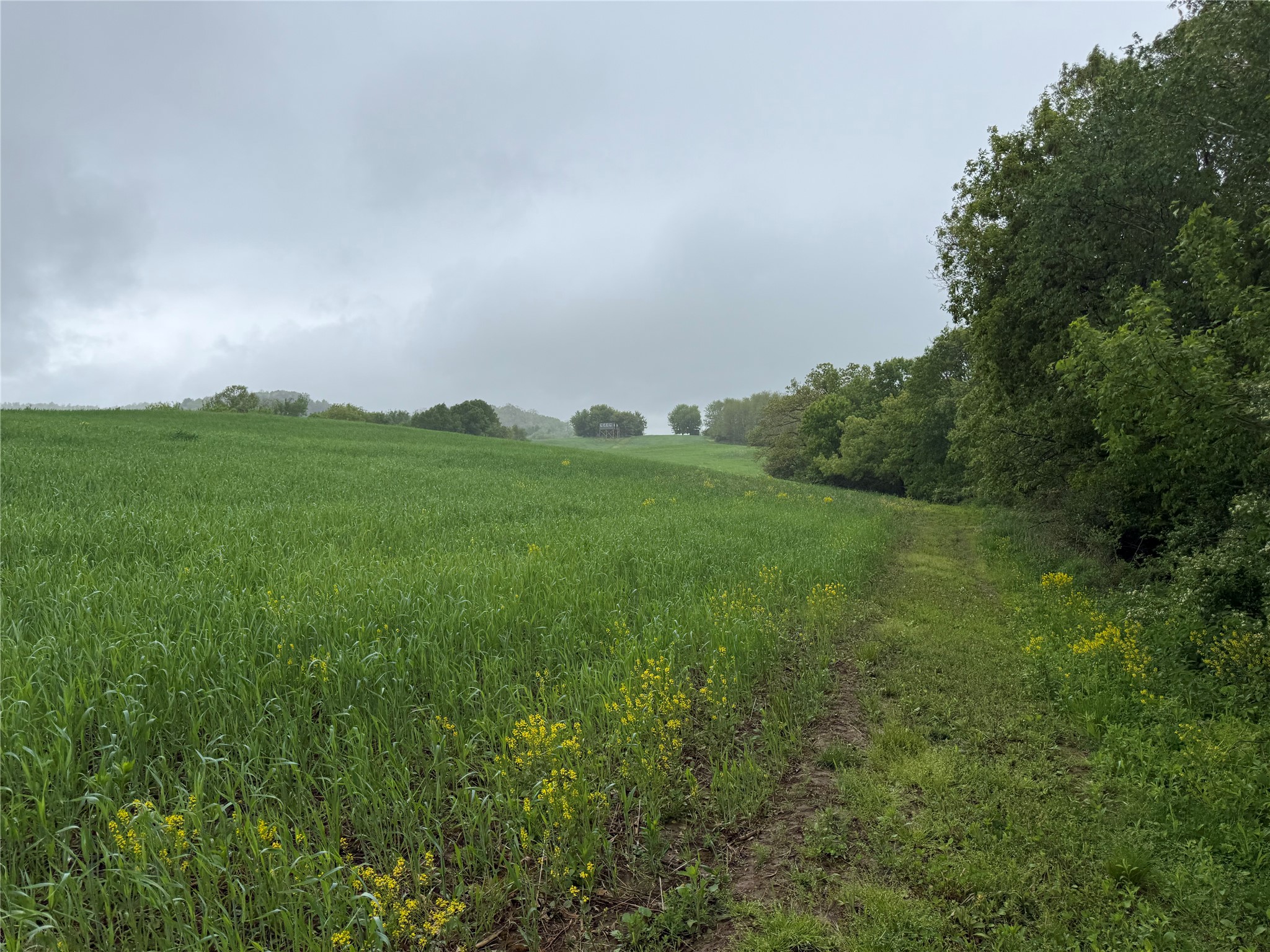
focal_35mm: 24
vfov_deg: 56.8
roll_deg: +2.3
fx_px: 881
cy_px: 476
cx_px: 635
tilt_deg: +2.7
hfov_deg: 71.6
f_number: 1.78
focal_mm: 6.76
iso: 80
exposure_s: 1/3021
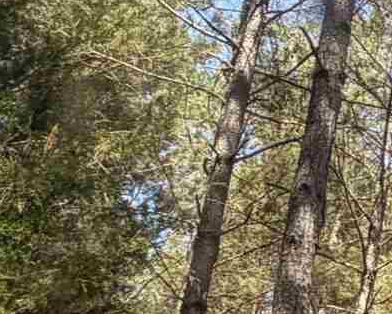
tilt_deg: +25.4
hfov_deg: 13.4
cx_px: 927
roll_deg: +4.0
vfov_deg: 14.4
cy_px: 164
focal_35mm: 107
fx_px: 1242
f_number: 2.2
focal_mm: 2.22
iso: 64
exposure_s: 1/433
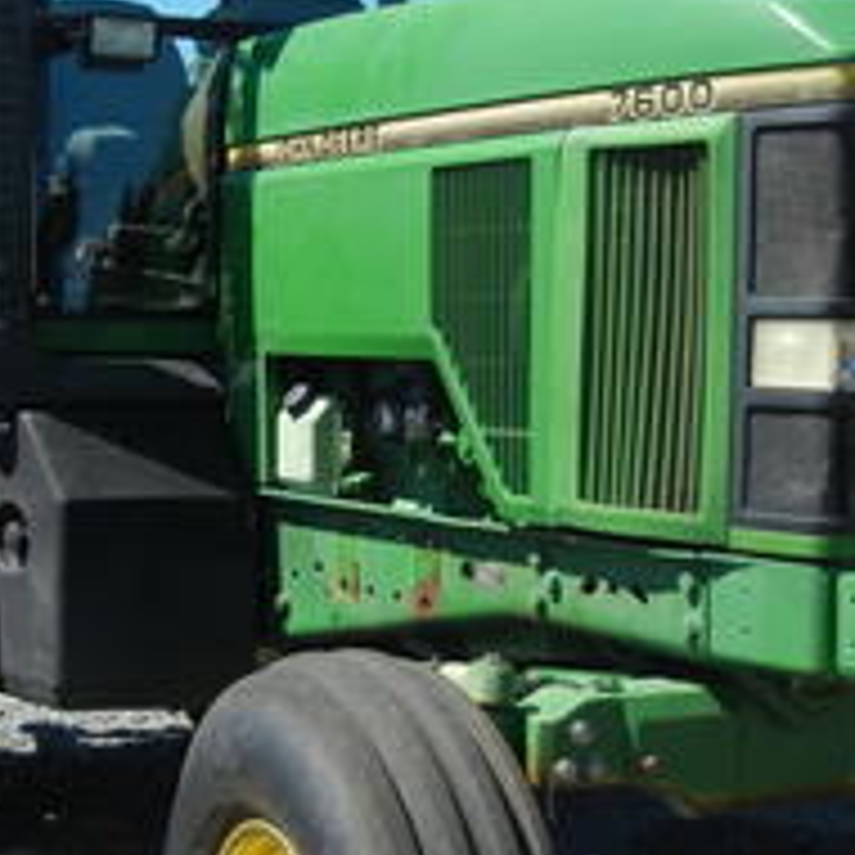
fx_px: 2124
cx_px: 324
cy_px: 441
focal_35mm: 76
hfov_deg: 22.7
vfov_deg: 22.8
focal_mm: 5.4
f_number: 3.5
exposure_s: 1/913
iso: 160
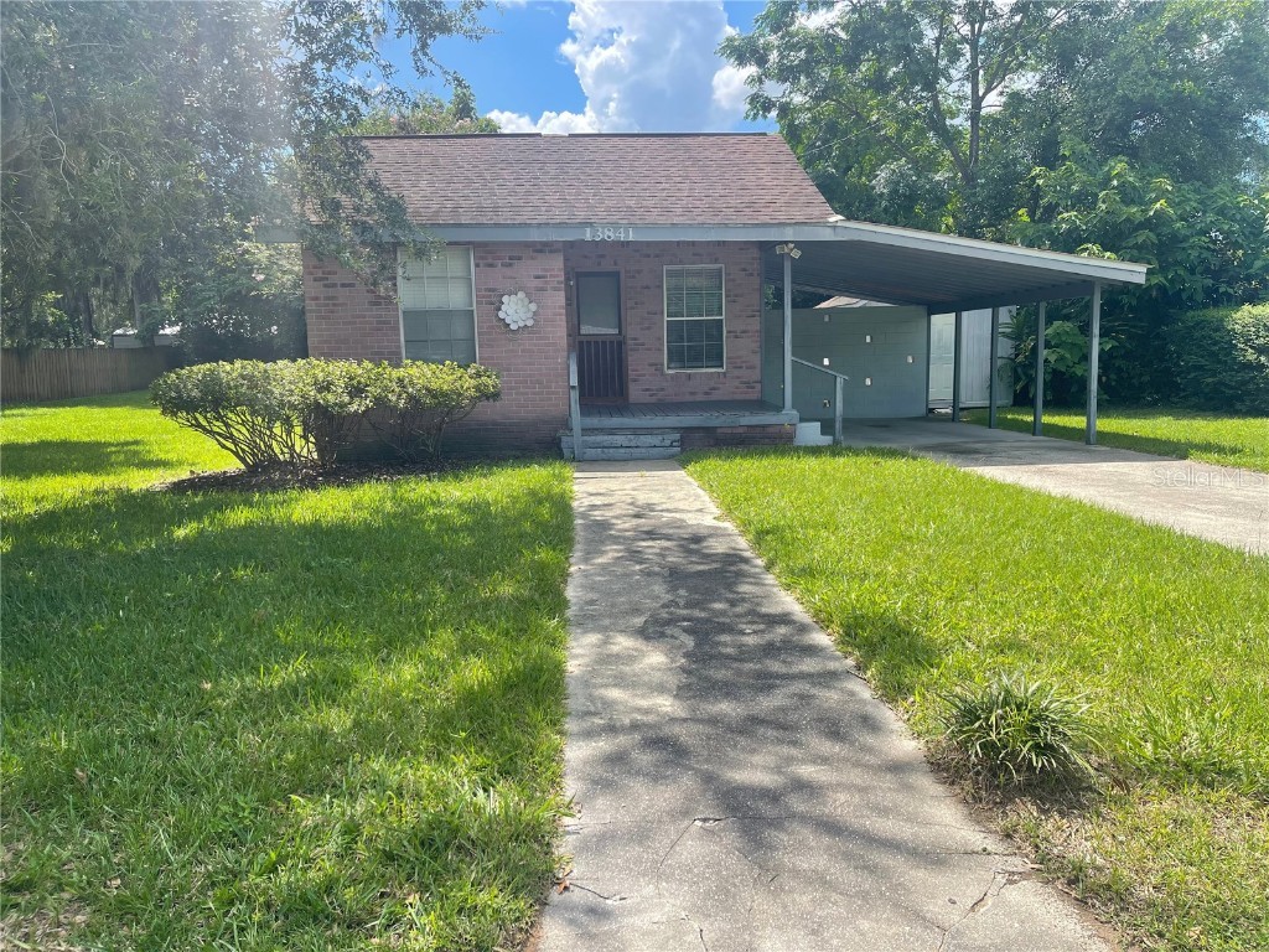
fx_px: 916
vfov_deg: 54.9
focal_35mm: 25
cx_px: 634
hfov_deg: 69.4
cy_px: 476
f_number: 1.6
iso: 32
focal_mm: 5.1
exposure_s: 1/1642
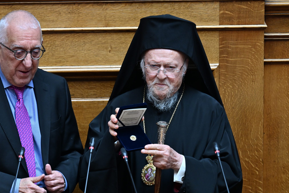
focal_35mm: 522
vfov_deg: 2.6
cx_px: 107
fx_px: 4190
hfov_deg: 3.9
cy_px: 111
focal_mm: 410
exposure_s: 1/250
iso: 1800
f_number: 6
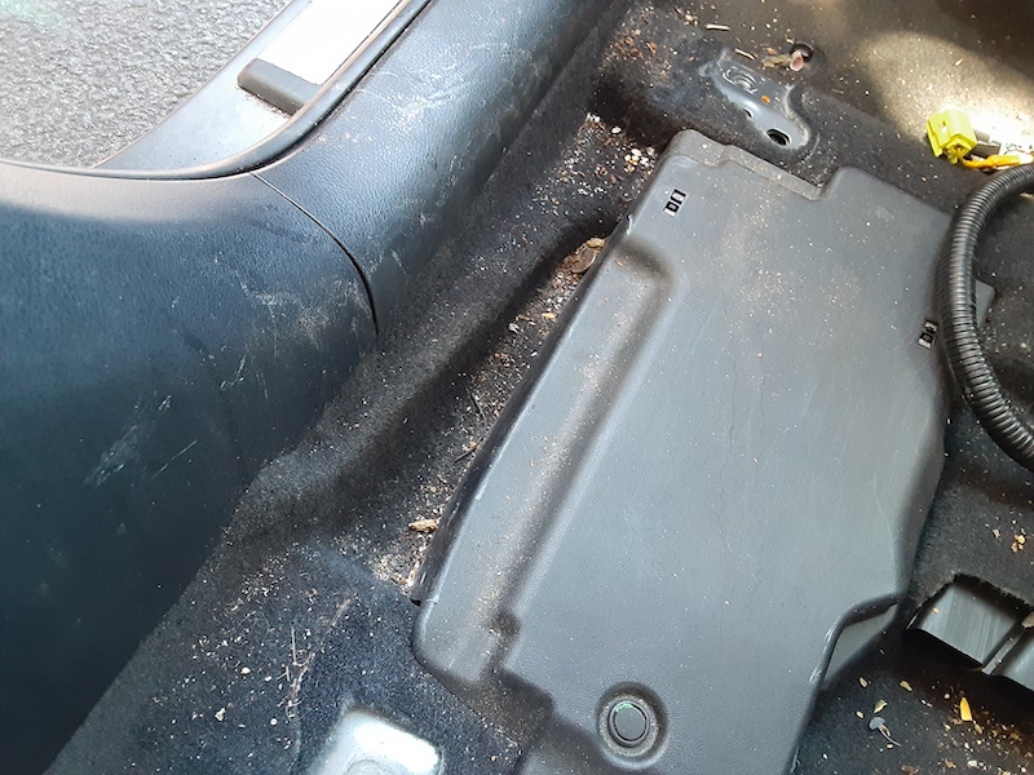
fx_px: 807
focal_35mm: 27
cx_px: 517
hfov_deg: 65.3
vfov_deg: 51.4
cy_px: 388
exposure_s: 1/30
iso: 200
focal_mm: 2.91
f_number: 1.9
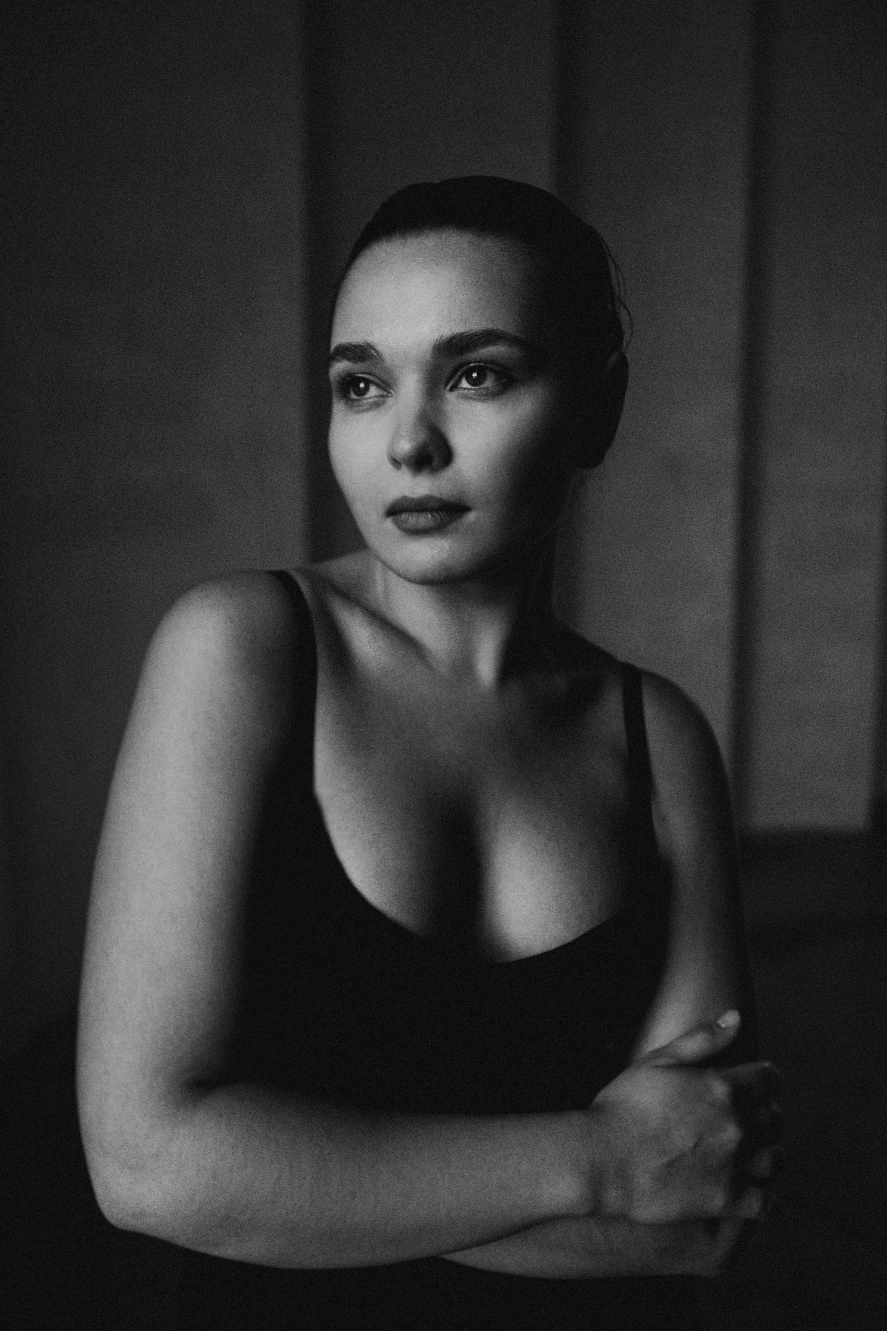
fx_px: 1293
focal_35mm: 35
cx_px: 444
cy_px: 666
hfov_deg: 37.9
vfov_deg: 54.4
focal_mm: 35
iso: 640
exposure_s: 1/125
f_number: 4
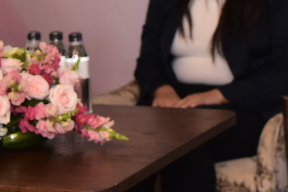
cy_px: -142
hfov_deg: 11.4
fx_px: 1432
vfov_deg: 7.5
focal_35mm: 179
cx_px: 272
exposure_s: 1/200
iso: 1100
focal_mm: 44
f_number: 4
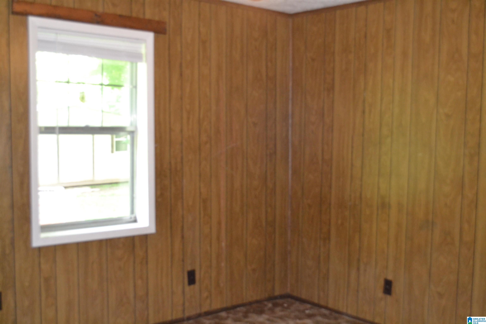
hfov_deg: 49.6
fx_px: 526
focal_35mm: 39
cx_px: 243
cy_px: 162
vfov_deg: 34.2
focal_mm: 26
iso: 2200
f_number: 4.2
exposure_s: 1/60
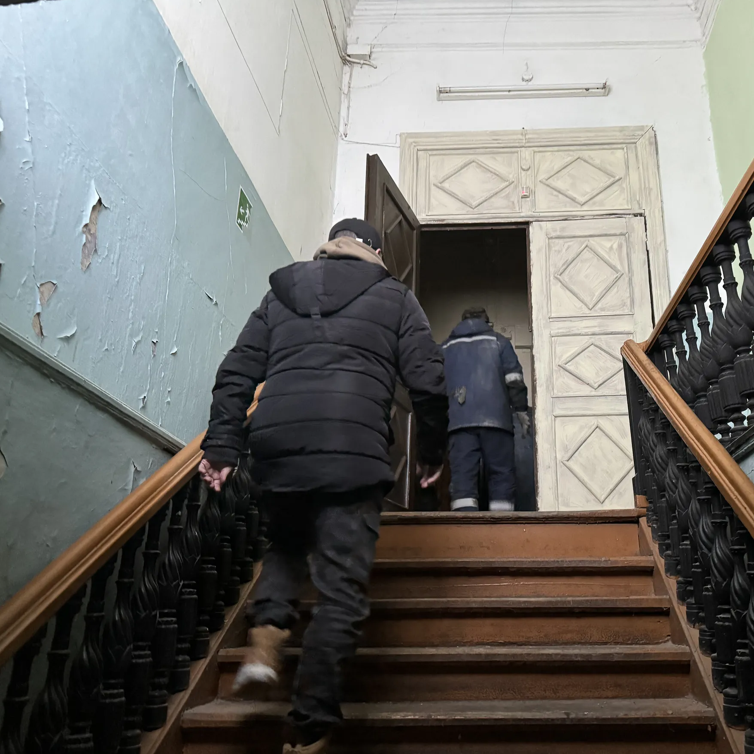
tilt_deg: +20.8
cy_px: 374
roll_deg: -0.4
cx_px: 474
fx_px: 715
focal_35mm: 29
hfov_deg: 54.9
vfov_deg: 55.6
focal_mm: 6.86
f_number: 1.78
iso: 1250
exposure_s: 1/30
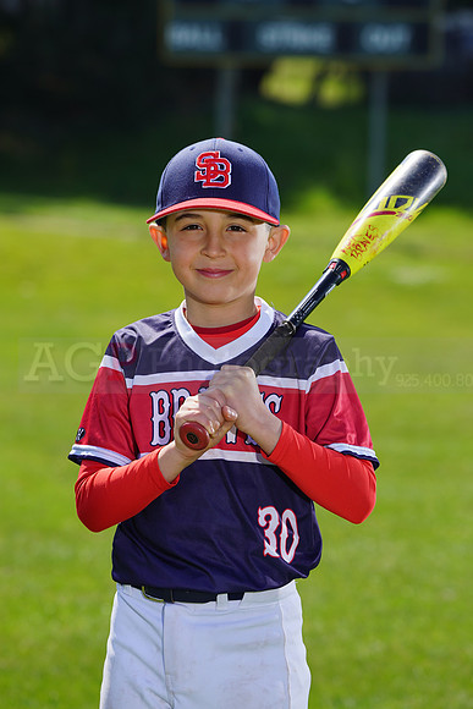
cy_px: 354
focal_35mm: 212
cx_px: 236
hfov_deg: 6.5
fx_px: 4175
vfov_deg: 9.7
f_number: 8
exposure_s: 1/250
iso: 100
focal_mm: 212
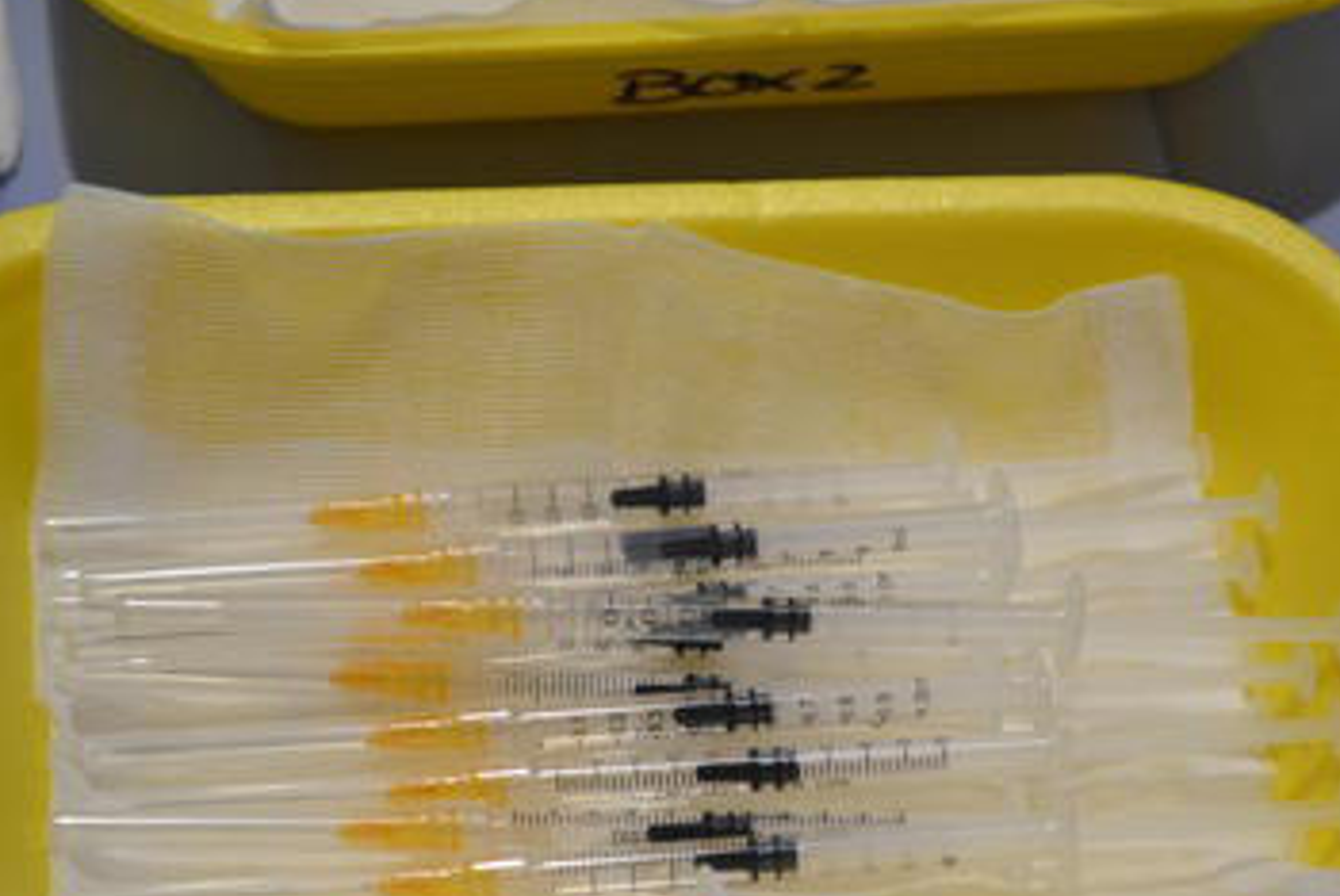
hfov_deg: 19.0
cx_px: 714
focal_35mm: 108
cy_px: 526
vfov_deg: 12.7
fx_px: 4010
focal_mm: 55
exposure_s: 1/30
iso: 400
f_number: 5.6
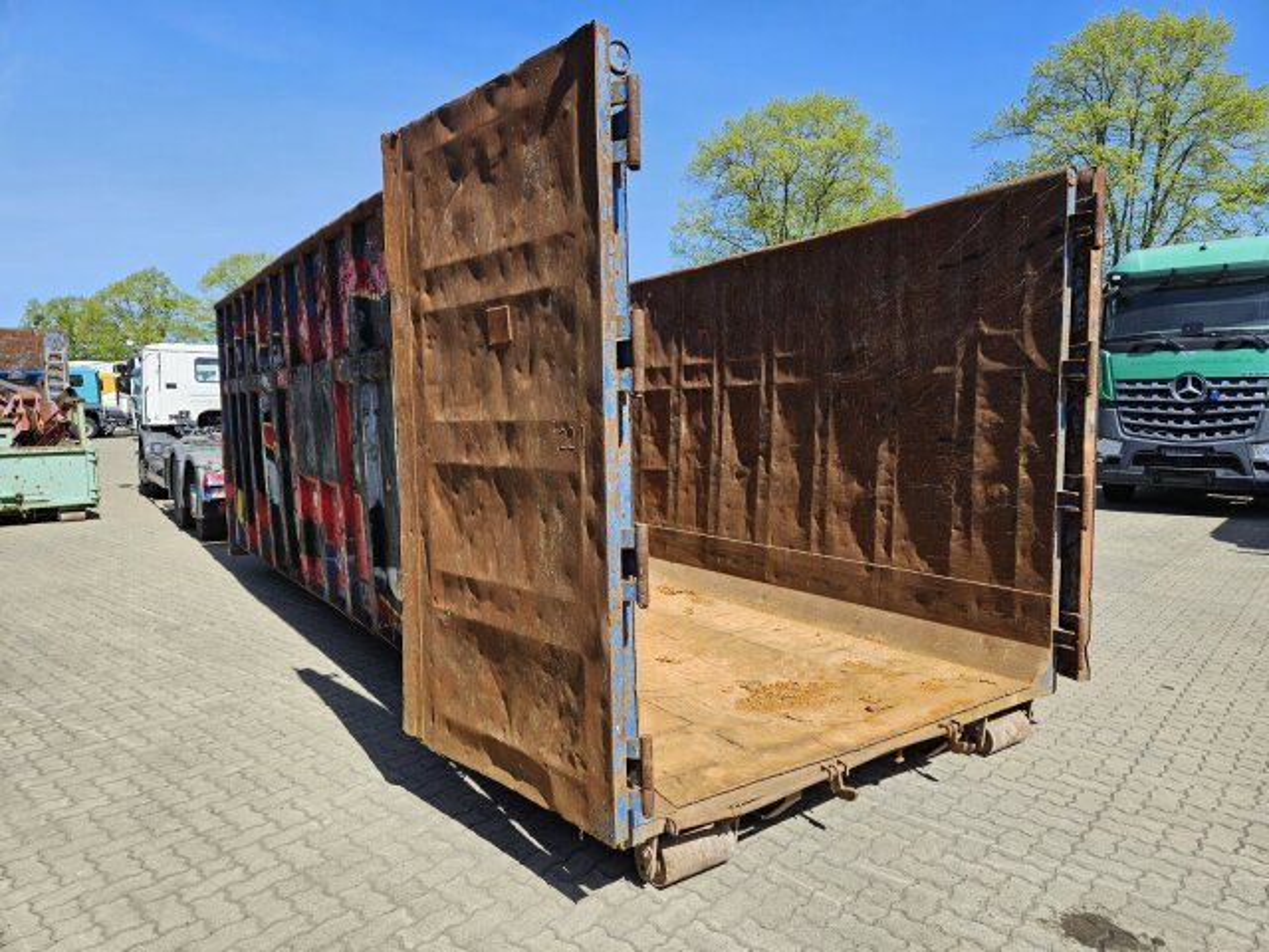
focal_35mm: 23
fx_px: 843
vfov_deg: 58.9
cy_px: 476
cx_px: 634
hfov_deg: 73.9
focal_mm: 5.4
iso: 25
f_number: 1.8
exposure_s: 1/942
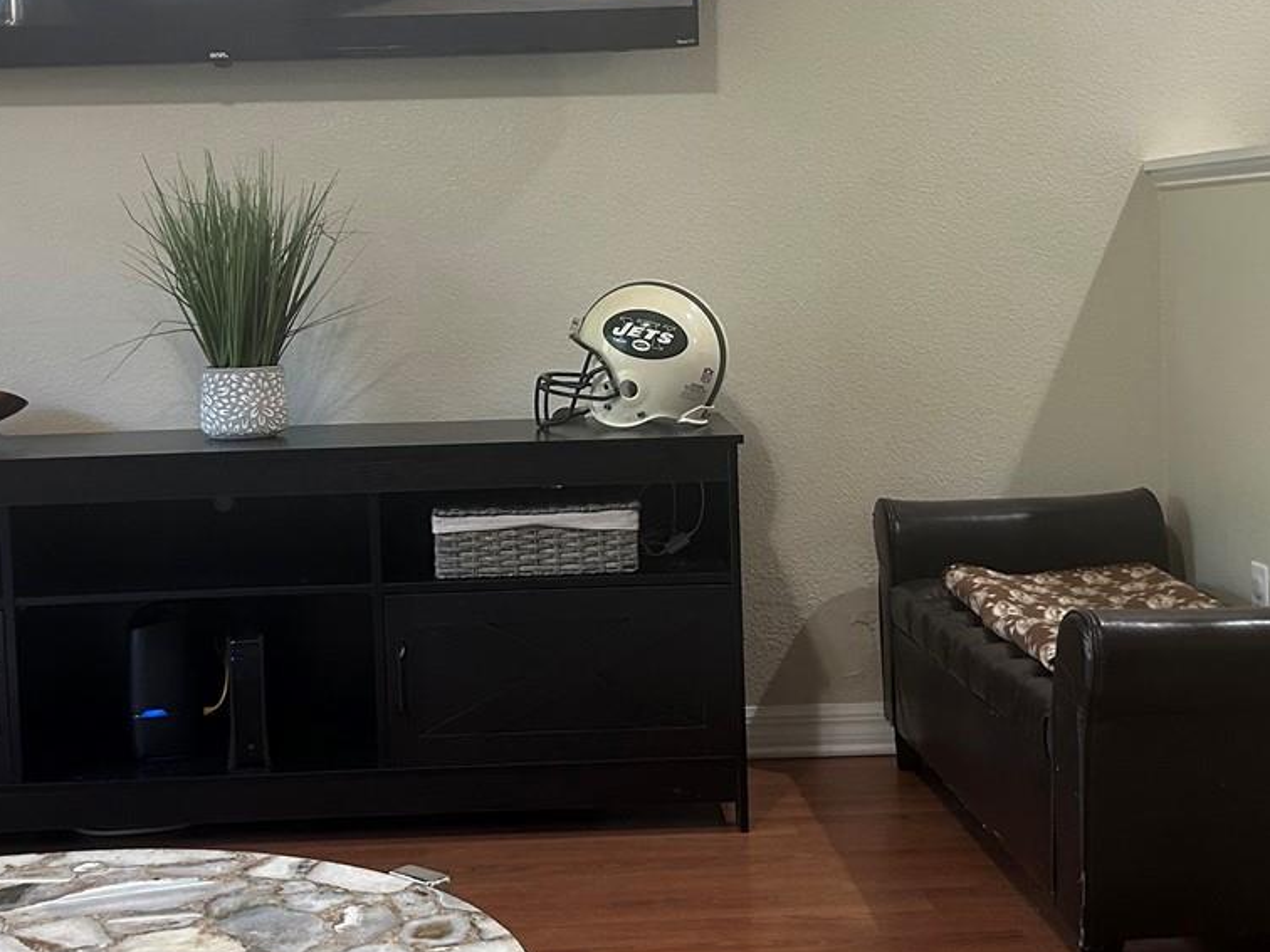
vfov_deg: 26.5
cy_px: 368
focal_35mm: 55
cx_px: 580
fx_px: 2018
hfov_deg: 34.9
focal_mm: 5.7
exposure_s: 1/60
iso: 200
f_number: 1.5
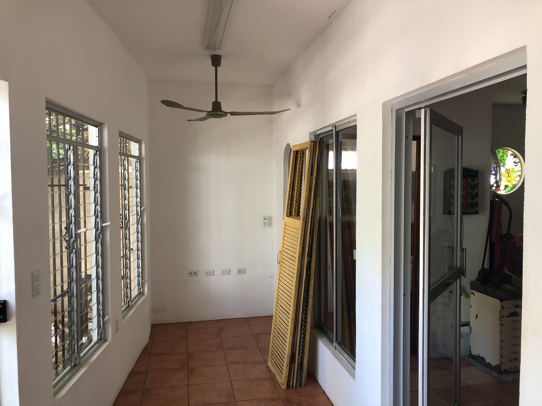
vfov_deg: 49.7
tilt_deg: -1.6
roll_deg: +0.7
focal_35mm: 28
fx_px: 438
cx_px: 271
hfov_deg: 63.4
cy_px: 203
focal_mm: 4
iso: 32
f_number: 1.8
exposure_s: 1/30
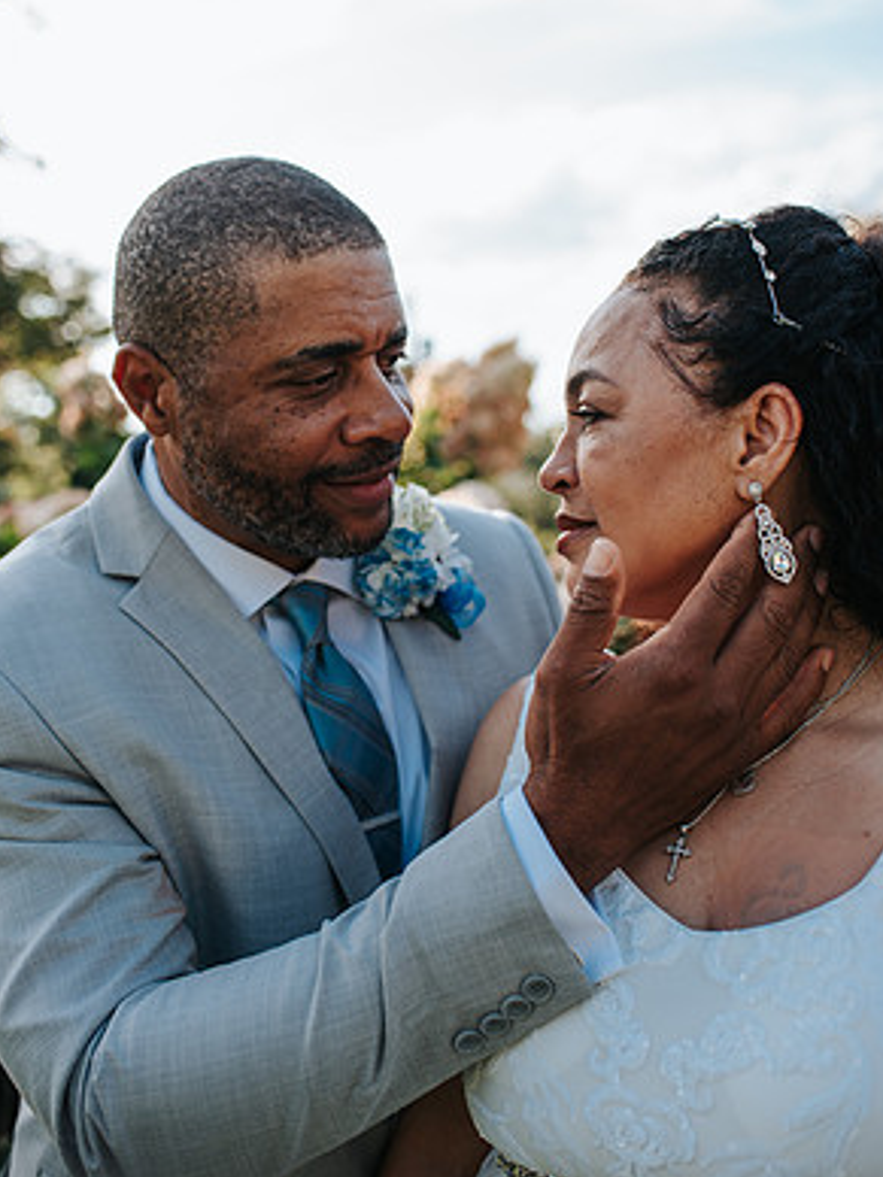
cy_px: 504
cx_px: 443
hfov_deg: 36.8
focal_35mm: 39
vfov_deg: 47.7
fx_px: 1326
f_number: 3.2
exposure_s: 1/500
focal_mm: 35
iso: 100
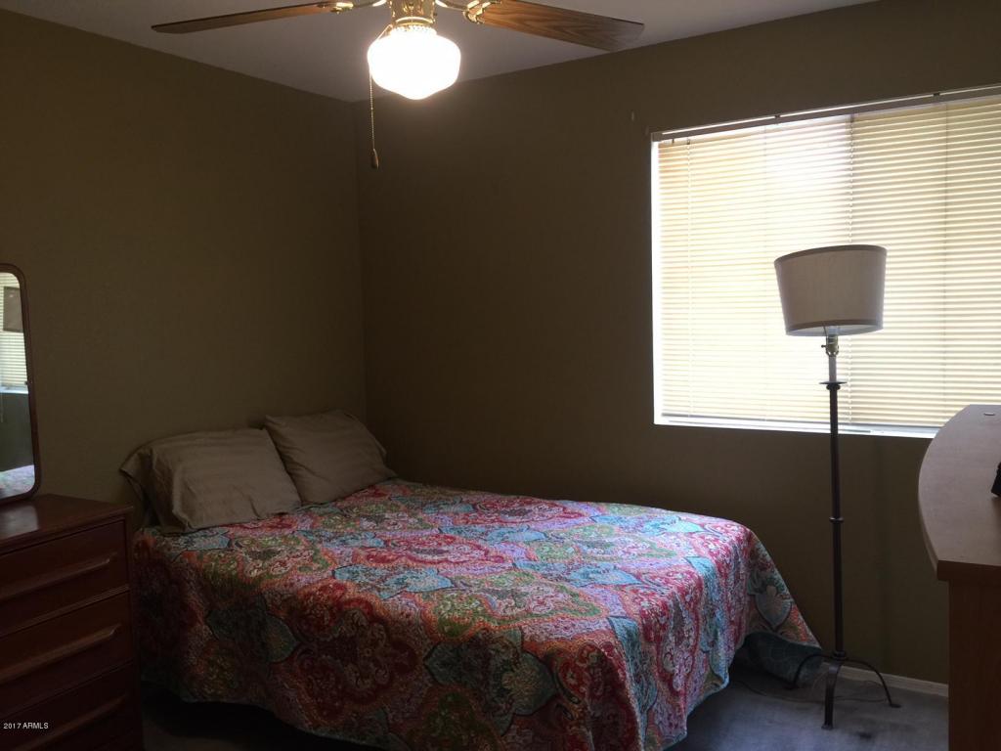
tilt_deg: -5.6
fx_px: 839
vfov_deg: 48.2
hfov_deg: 61.7
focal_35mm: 29
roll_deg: +0.7
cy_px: 376
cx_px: 500
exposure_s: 1/15
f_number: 2.2
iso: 40
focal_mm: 4.15
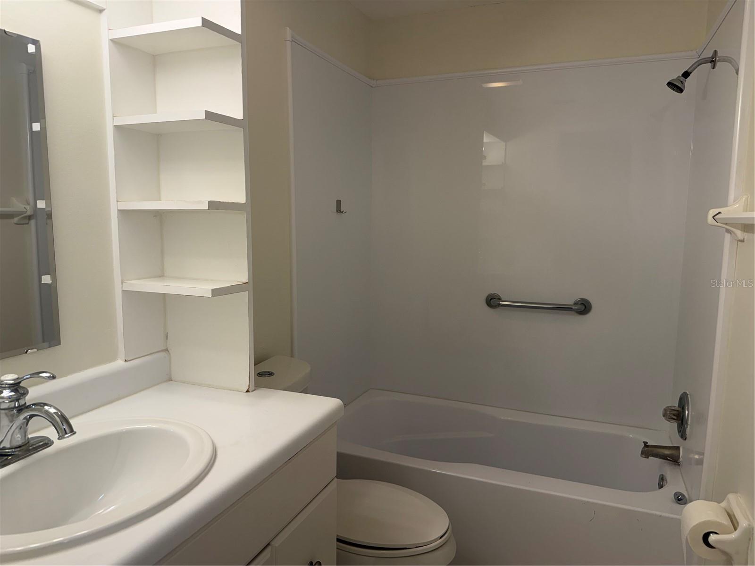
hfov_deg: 71.6
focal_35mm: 24
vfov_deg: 56.8
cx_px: 378
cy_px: 283
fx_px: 523
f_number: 1.78
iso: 64
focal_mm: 6.76
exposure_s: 1/196
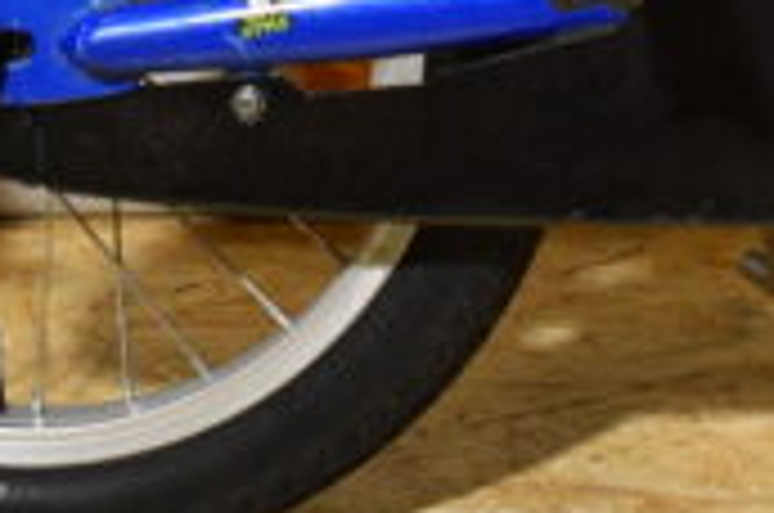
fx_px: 4228
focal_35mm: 197
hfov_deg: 10.2
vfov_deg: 6.6
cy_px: -677
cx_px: 1112
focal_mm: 22
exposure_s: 1/60
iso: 450
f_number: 4
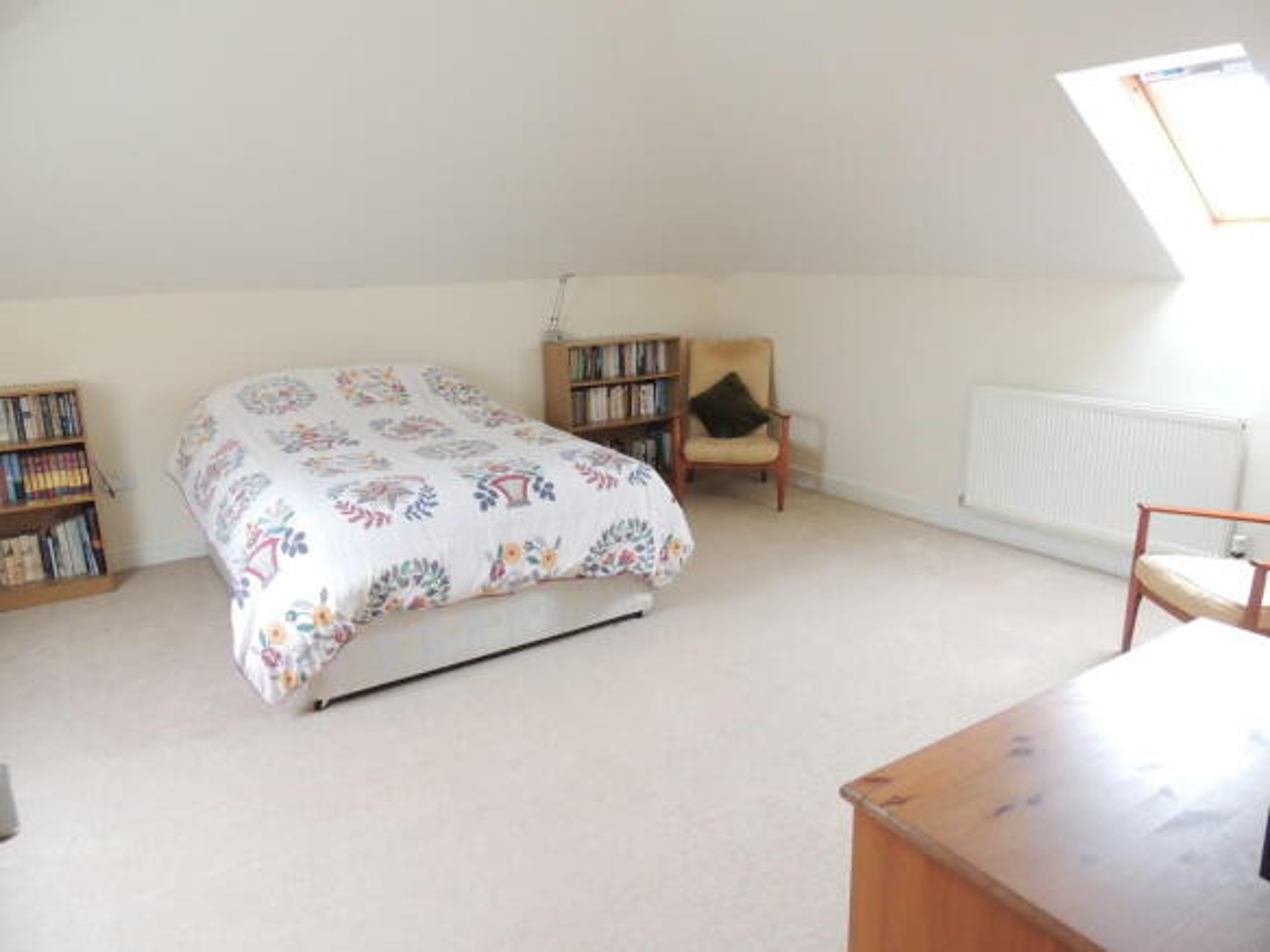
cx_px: 635
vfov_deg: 56.8
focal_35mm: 24
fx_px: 880
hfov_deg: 71.6
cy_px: 476
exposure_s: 1/30
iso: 360
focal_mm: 4.3
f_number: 3
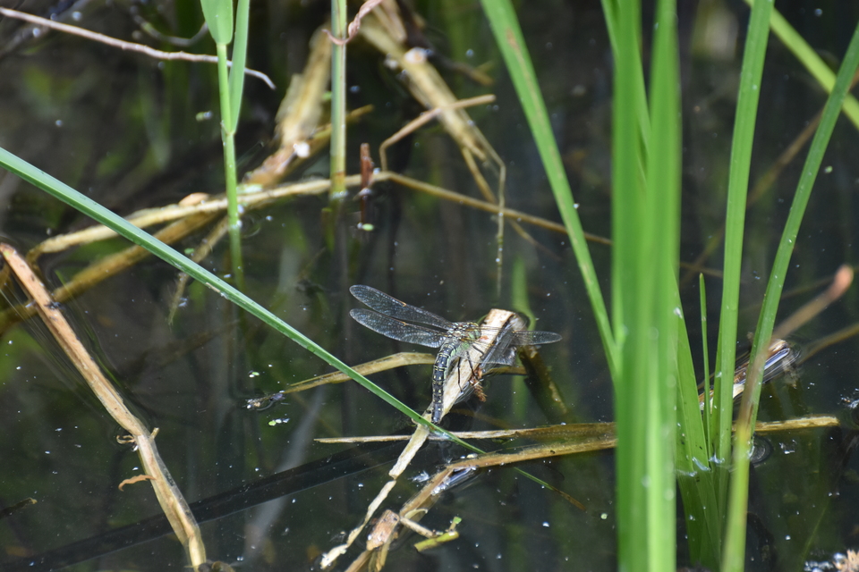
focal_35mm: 450
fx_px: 10737
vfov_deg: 3.1
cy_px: 286
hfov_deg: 4.6
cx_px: 430
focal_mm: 300
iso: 800
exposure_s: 1/250
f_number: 5.6
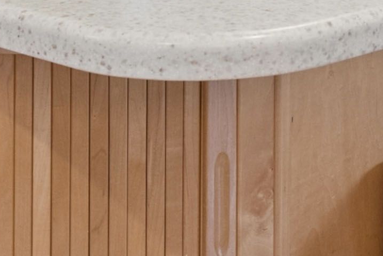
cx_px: 346
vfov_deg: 10.6
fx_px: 1256
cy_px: -275
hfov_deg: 17.1
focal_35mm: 118
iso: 800
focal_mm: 20
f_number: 8
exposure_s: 1/15
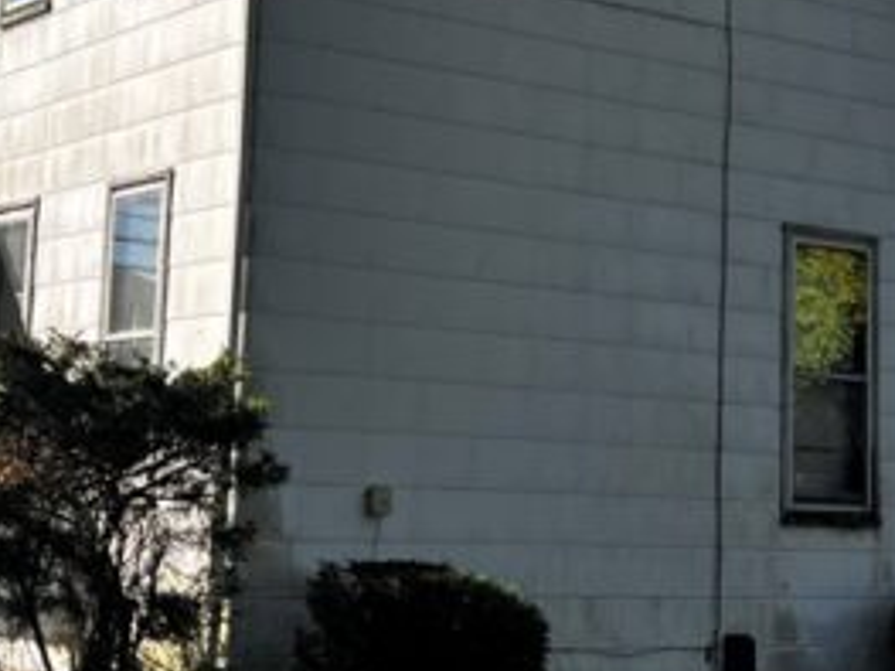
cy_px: 208
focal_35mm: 79
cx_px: 524
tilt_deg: +8.9
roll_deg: -2.8
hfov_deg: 24.7
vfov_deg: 18.6
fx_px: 2042
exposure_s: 1/2083
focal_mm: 5.7
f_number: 1.5
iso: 50
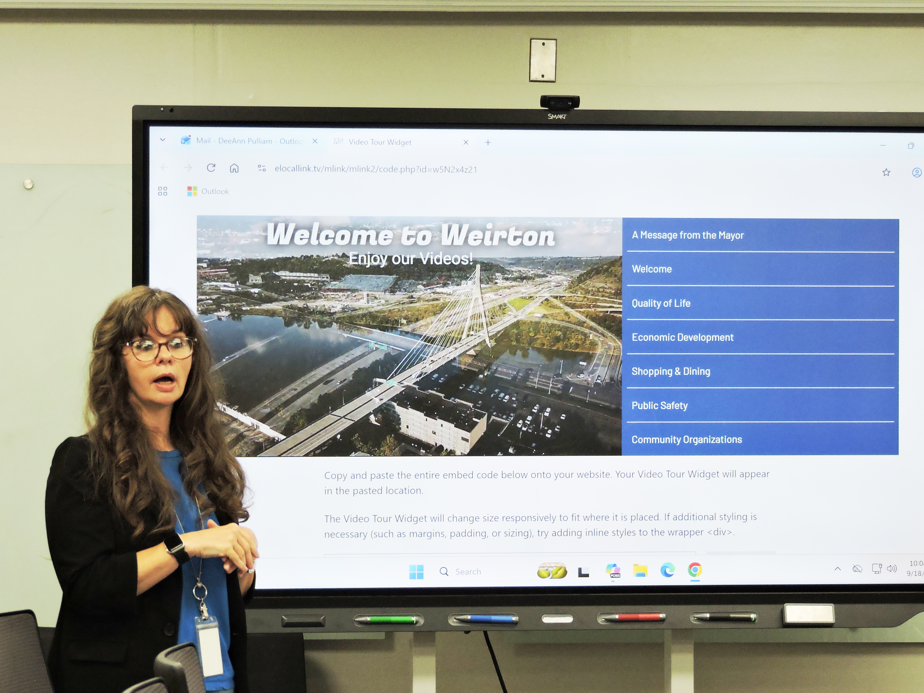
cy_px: 346
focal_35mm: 120
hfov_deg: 16.4
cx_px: 462
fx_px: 3203
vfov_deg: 12.3
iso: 400
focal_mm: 21.4
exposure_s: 1/100
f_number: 4.2
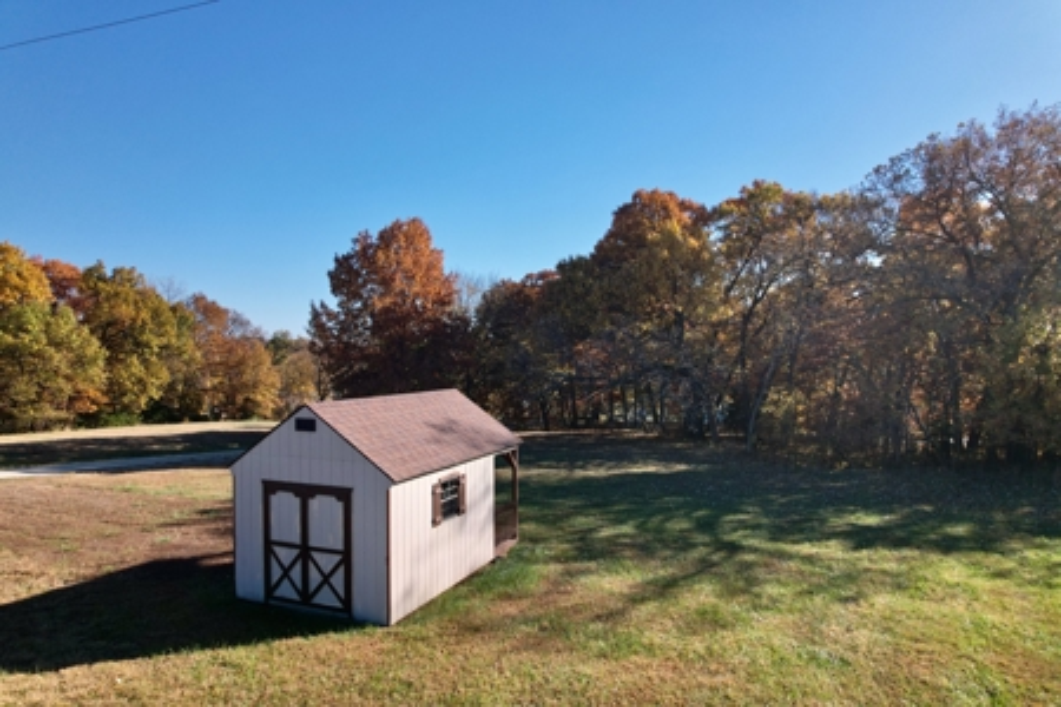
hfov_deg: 78.6
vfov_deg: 57.2
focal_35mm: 22
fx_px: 648
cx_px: 530
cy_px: 354
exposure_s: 1/50
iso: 100
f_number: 2.8
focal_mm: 8.38
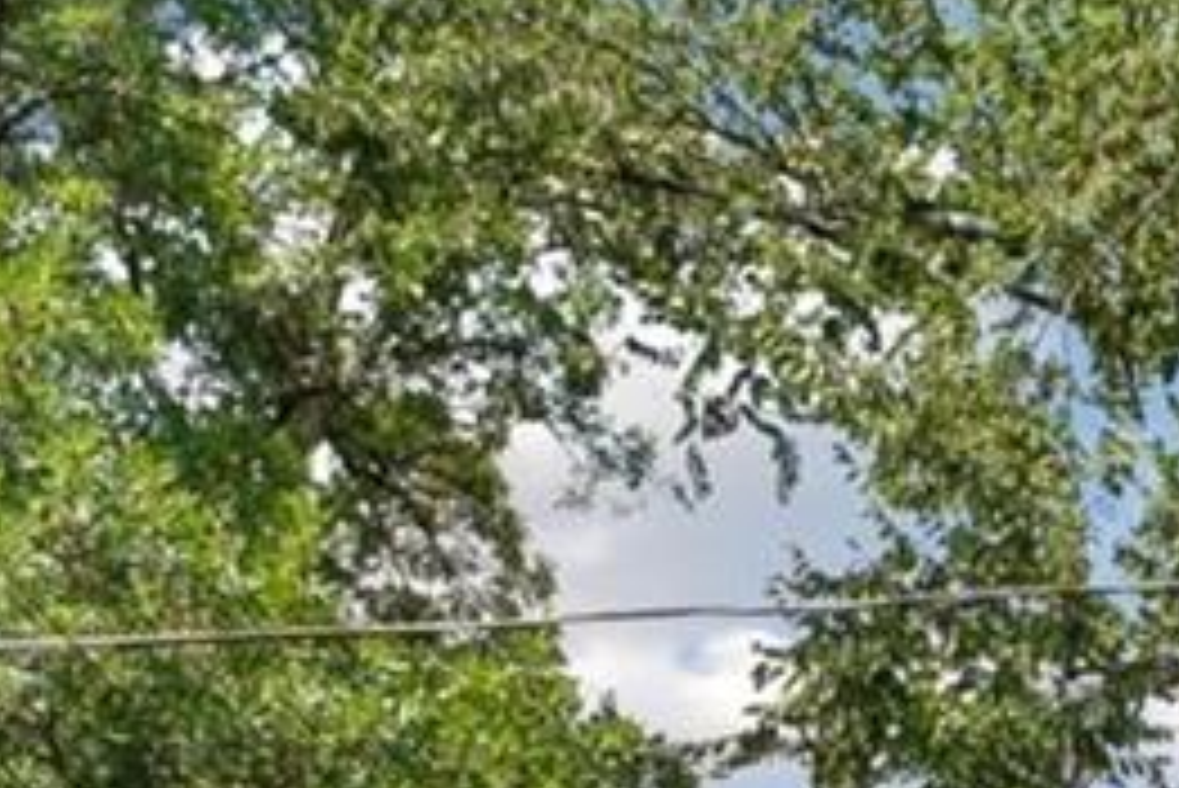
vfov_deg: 9.7
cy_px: 2206
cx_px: 1552
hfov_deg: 16.6
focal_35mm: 116
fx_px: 3801
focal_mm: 19
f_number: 9
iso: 400
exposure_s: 1/500
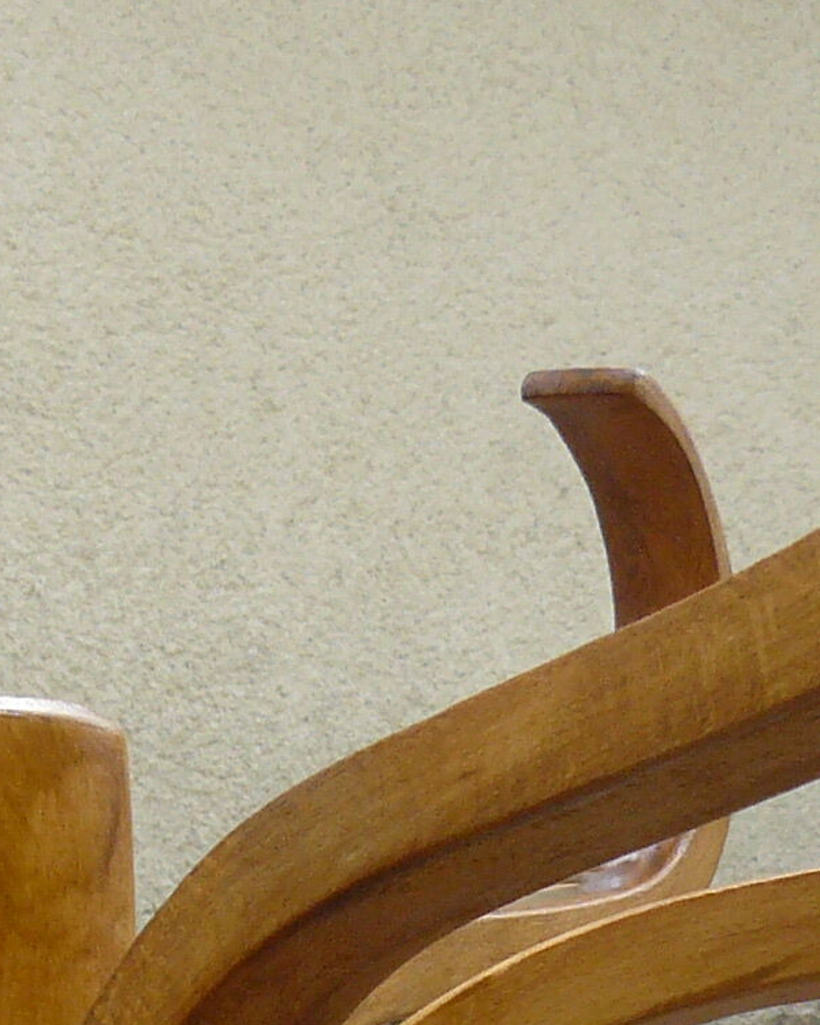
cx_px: -36
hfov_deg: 10.6
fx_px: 4368
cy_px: 920
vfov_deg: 13.3
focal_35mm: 144
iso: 100
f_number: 5
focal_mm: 6
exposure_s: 1/200
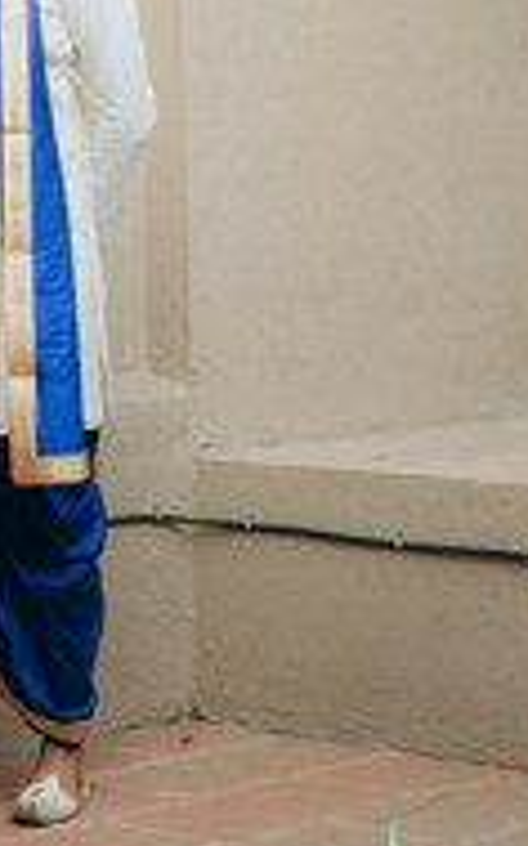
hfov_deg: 9.7
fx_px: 3111
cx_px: 81
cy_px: -112
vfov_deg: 15.1
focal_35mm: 135
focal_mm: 50
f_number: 2
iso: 125
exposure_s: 1/640
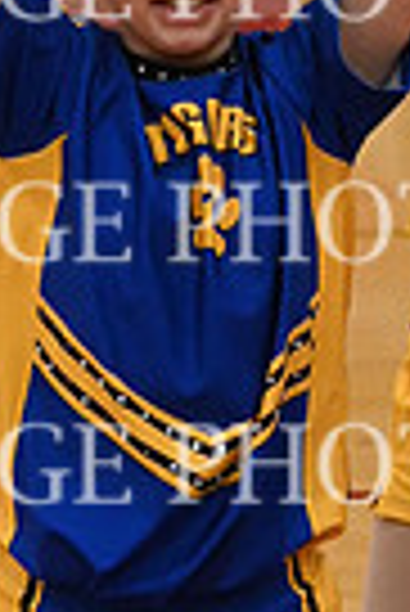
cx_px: 137
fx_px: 18998
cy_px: 585
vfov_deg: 1.8
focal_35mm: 1115
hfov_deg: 1.2
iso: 6400
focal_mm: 175
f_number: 4
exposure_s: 1/400
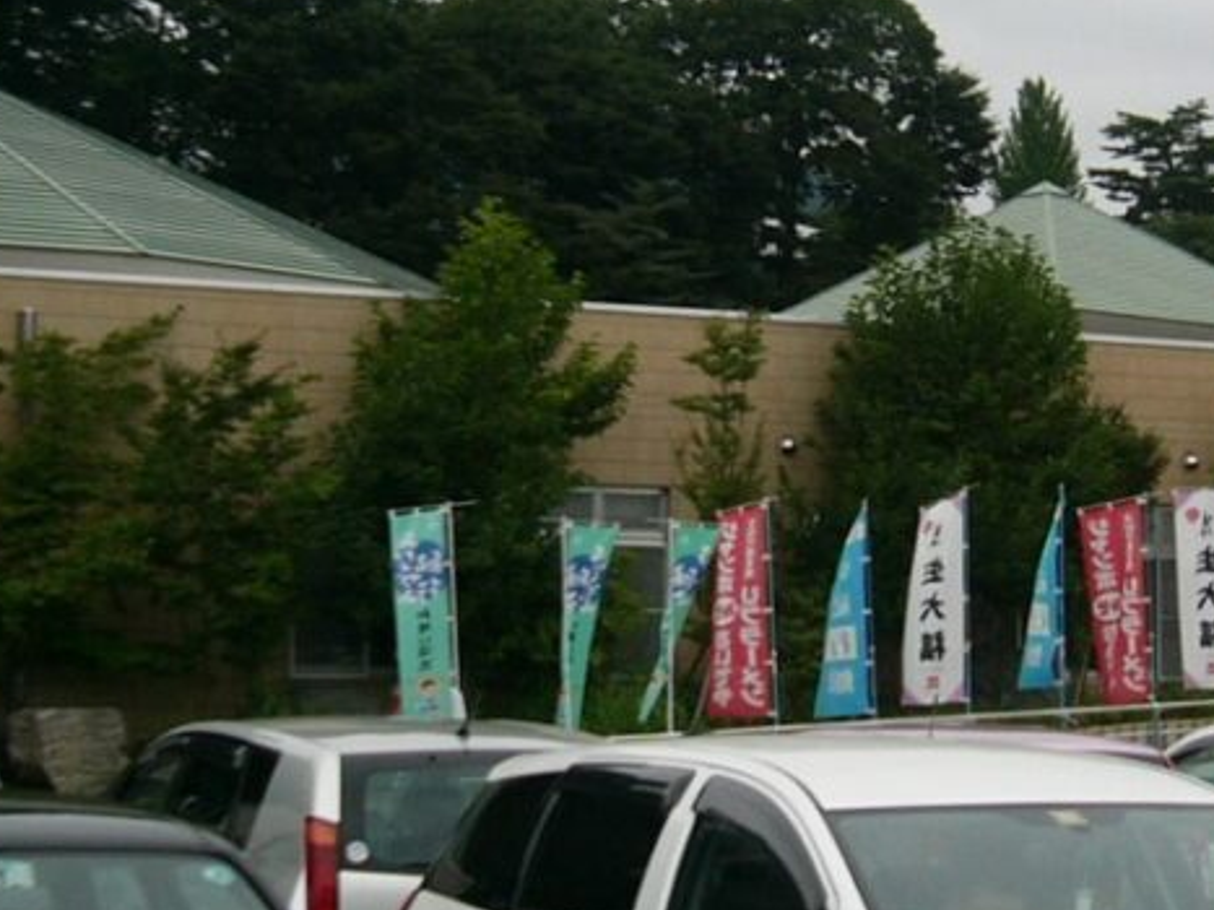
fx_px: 3156
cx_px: 814
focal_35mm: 90
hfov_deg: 21.7
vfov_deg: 16.4
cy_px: 346
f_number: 2.8
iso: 50
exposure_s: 1/320
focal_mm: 5.8
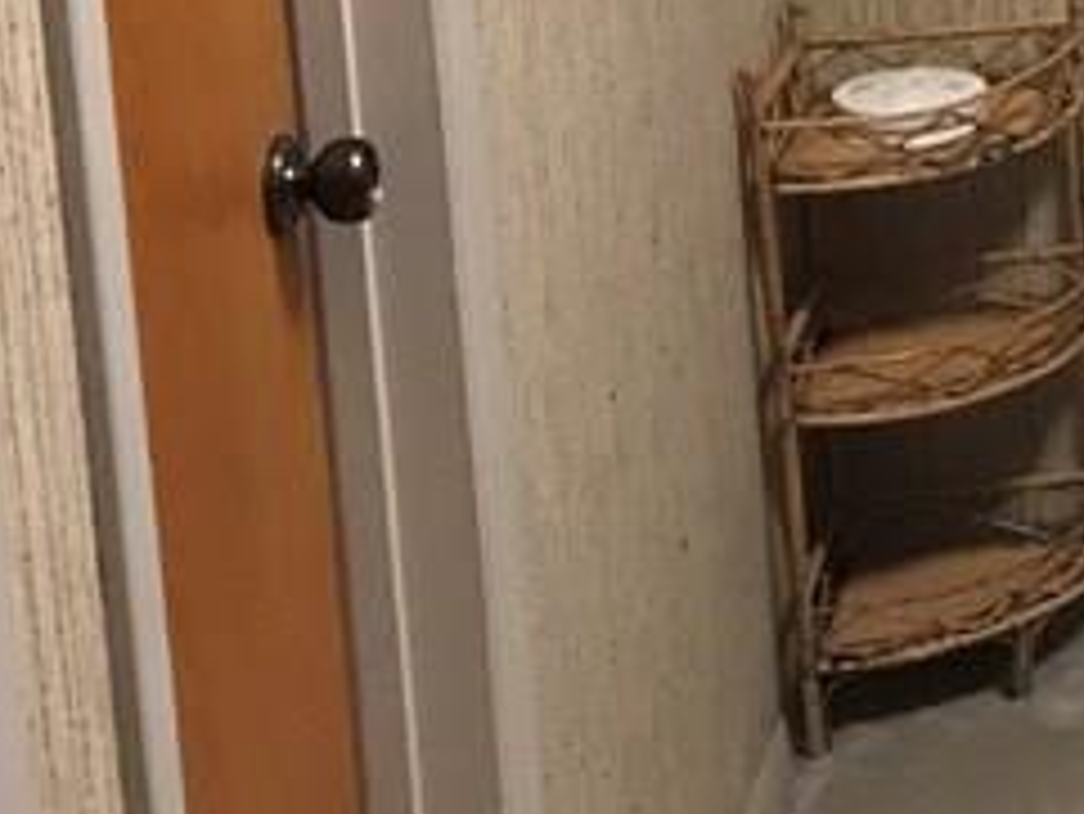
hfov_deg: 14.1
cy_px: -193
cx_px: 2128
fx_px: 3728
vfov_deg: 12.2
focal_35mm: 119
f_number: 1.8
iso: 100
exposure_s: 1/11
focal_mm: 3.99
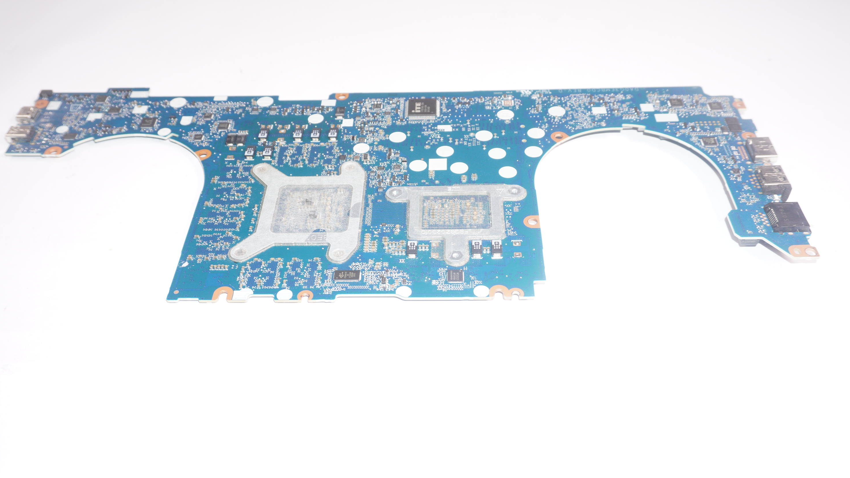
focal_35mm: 34
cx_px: 421
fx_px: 756
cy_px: 266
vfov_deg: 35.1
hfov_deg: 58.7
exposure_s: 1/160
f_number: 5.6
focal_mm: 21
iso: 200
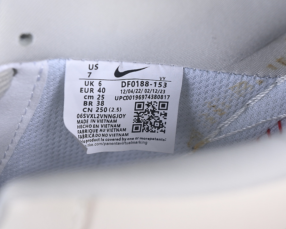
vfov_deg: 18.1
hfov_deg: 22.5
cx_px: 139
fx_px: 719
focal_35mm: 85
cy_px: 115
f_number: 7.1
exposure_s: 1/80
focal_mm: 50
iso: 160
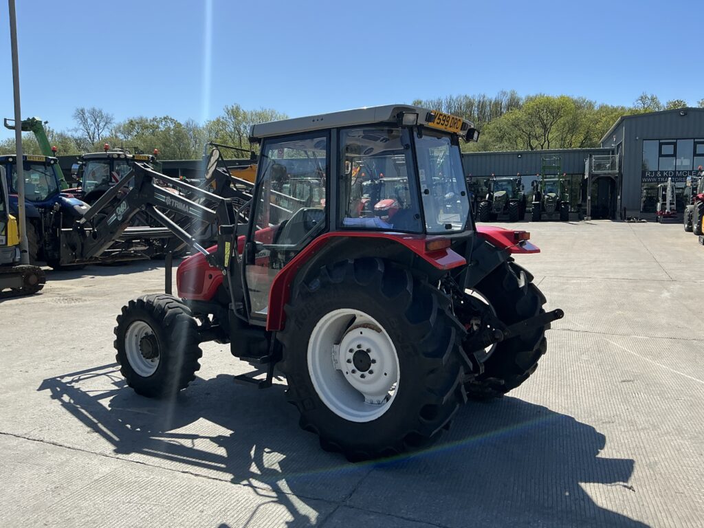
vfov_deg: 49.7
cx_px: 352
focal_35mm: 28
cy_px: 264
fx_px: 569
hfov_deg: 63.4
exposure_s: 1/1730
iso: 25
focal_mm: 3
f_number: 1.8
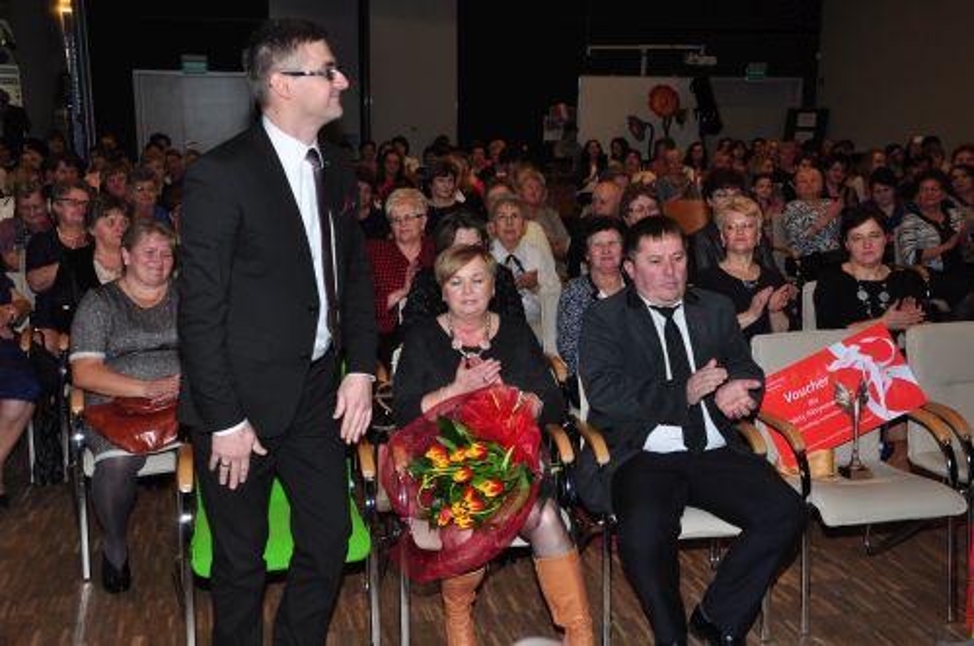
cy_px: 323
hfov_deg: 49.6
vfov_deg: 34.1
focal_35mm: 39
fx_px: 1054
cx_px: 487
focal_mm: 26
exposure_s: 1/80
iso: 400
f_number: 5.6
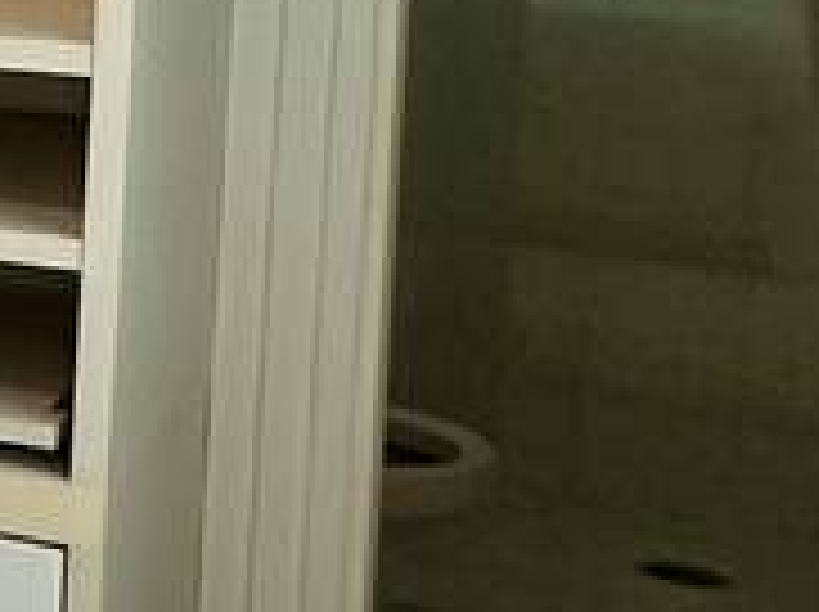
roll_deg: -0.3
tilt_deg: -4.4
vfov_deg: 12.9
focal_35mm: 111
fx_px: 2623
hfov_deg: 11.6
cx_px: -1526
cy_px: -158
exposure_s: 1/60
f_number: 2.2
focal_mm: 2.22
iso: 200
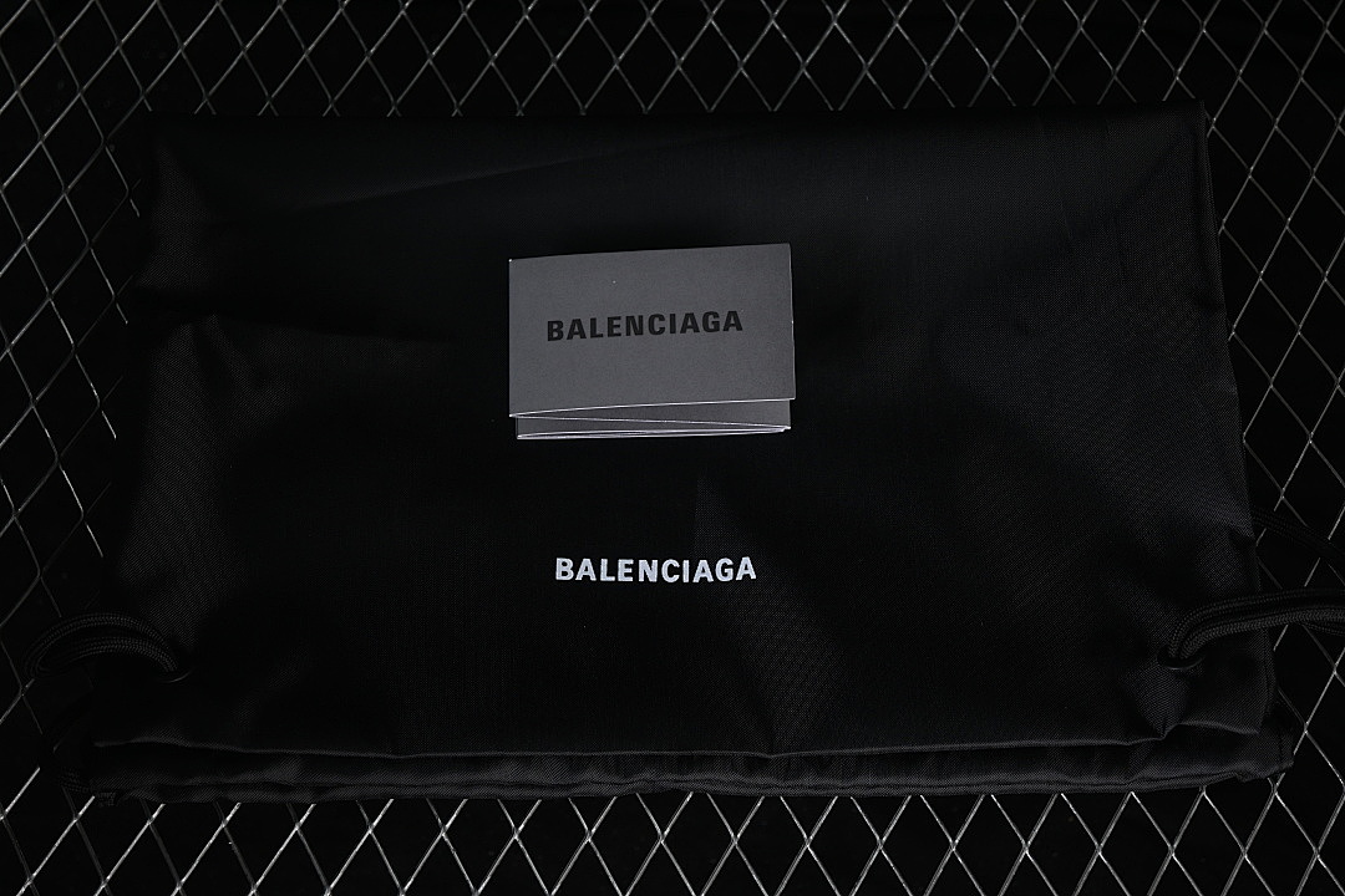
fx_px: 2802
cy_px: 448
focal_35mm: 75
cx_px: 672
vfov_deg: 18.2
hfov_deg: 27.0
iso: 160
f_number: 6.3
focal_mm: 50
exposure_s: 1/60
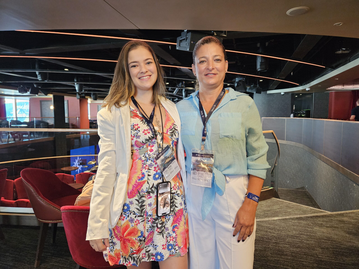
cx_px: 180
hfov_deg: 73.9
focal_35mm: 23
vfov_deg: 58.9
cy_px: 134
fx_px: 239
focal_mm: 5.4
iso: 640
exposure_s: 1/60
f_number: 1.8
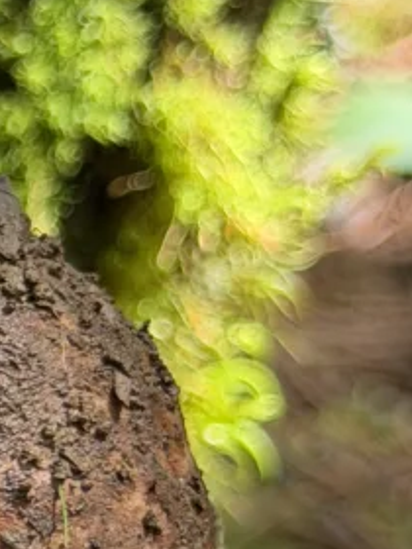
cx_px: -514
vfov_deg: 8.0
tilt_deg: -39.3
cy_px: 588
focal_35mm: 247
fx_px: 3920
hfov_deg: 5.8
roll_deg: -10.4
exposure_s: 1/135
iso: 64
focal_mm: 6.76
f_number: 1.78
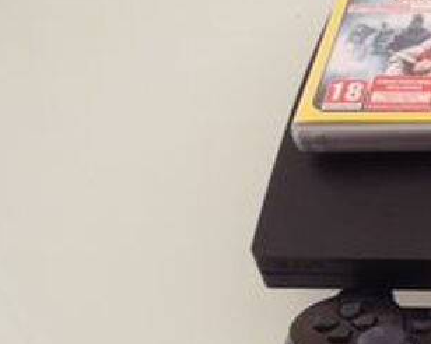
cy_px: 338
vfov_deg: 13.7
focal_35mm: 111
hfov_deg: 15.9
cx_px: 651
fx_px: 1415
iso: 64
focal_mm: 4.28
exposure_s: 1/120
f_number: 2.4
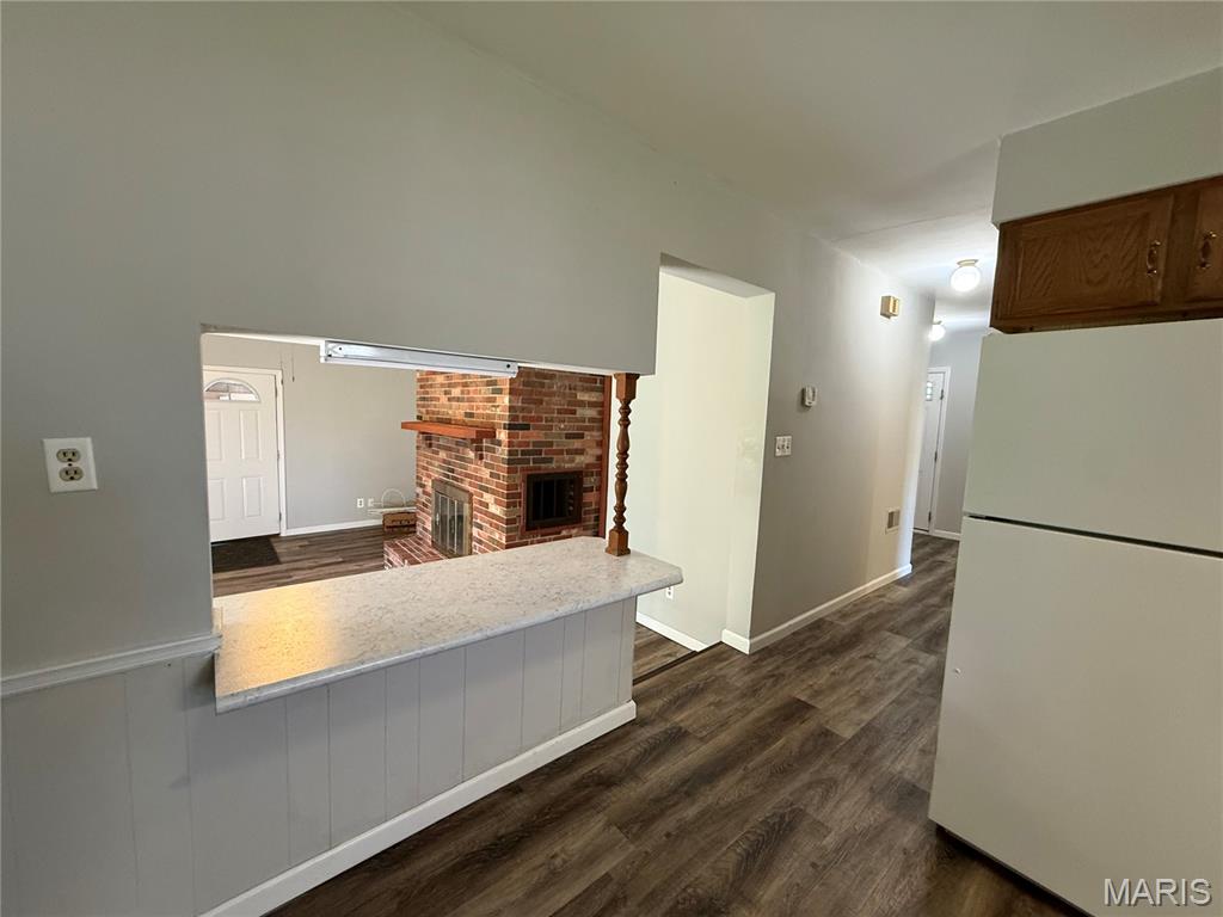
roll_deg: -1.4
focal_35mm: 14
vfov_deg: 85.7
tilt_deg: -2.9
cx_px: 612
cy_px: 458
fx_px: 495
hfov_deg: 102.1
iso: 250
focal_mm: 2.22
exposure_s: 1/60
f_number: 2.2
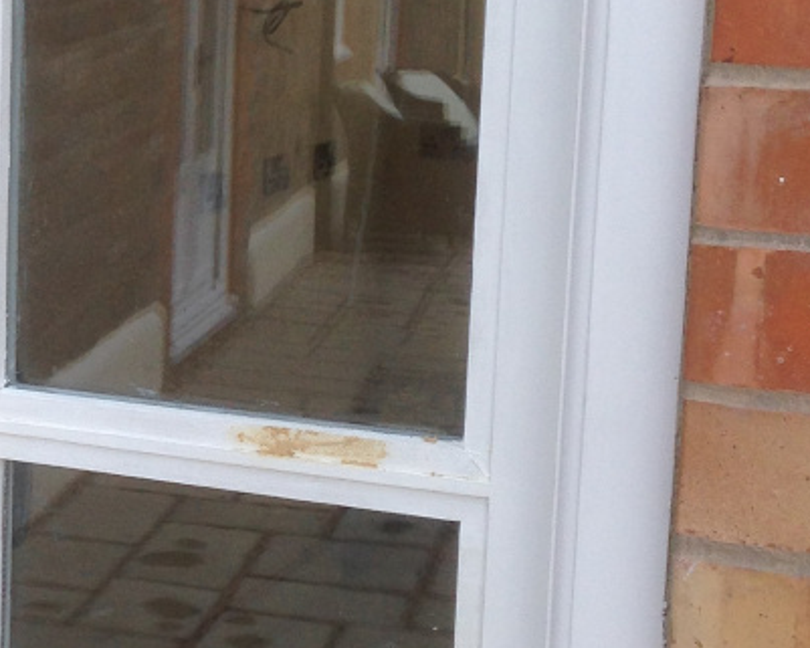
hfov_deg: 17.4
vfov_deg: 14.4
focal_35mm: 107
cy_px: 272
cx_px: -59
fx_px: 2566
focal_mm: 4.12
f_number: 2.4
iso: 50
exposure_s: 1/463
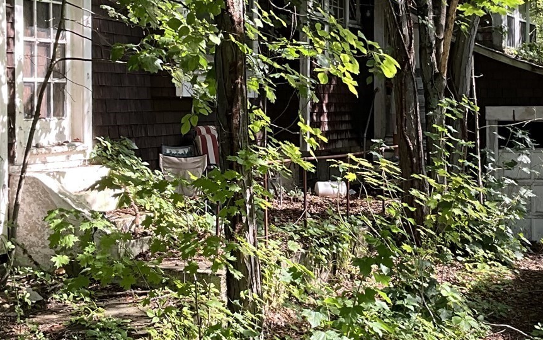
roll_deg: +0.4
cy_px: 118
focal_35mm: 73
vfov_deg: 17.8
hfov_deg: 28.1
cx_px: 330
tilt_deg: -1.3
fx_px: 1080
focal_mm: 3
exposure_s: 1/122
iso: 20
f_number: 1.8
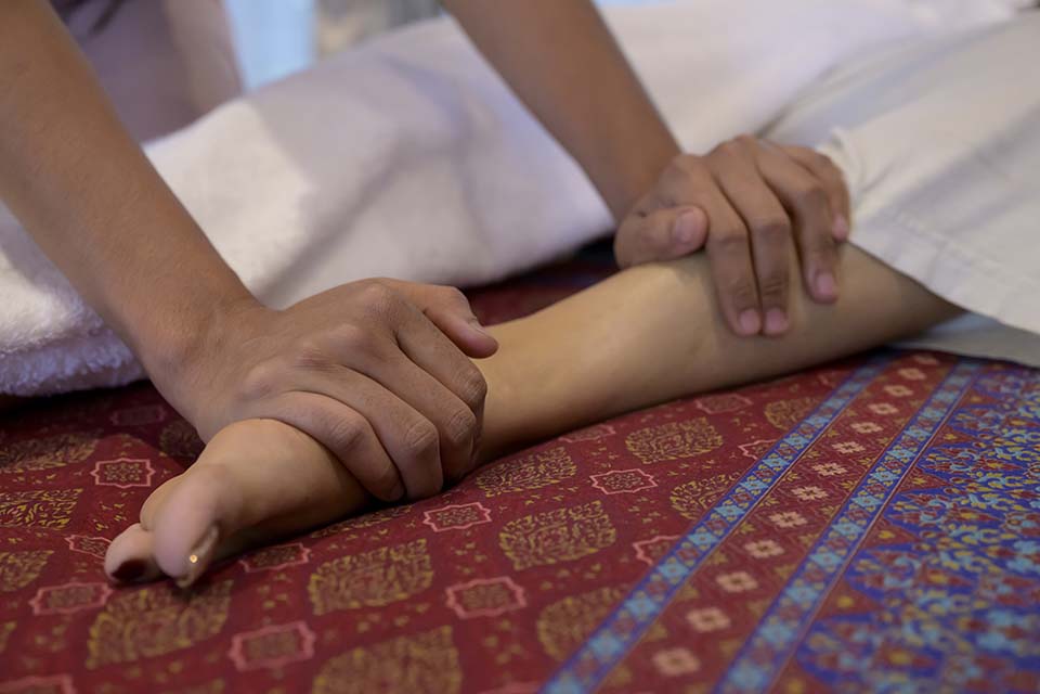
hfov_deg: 42.7
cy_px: 347
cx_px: 520
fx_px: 1329
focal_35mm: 46
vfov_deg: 29.2
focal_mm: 46
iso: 5000
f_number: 4.5
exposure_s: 1/200
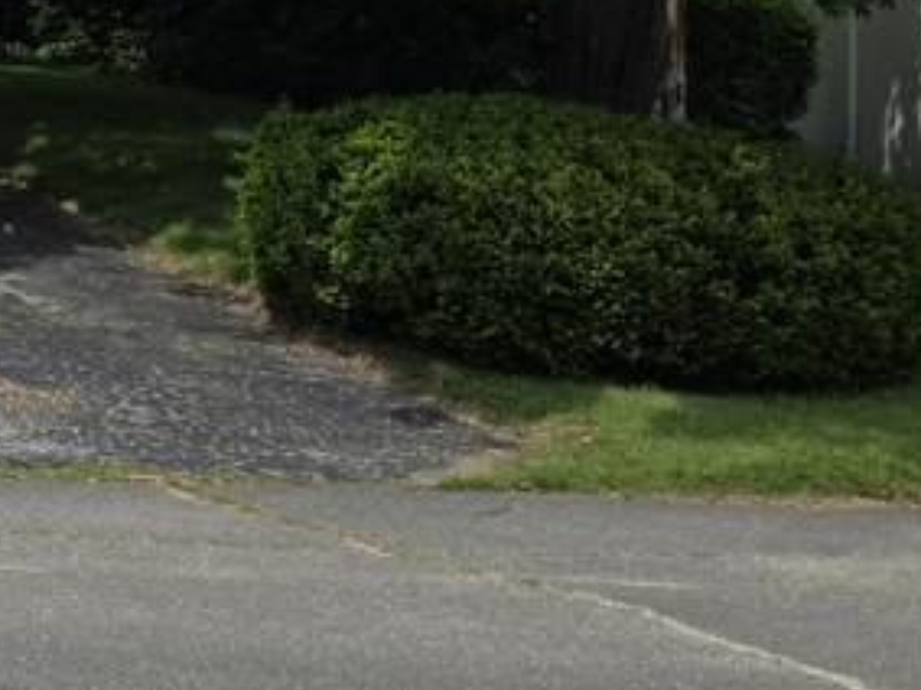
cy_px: 114
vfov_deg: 14.1
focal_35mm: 104
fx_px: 2766
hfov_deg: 15.3
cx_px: -911
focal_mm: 6.25
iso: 80
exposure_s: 1/7626
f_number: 1.7
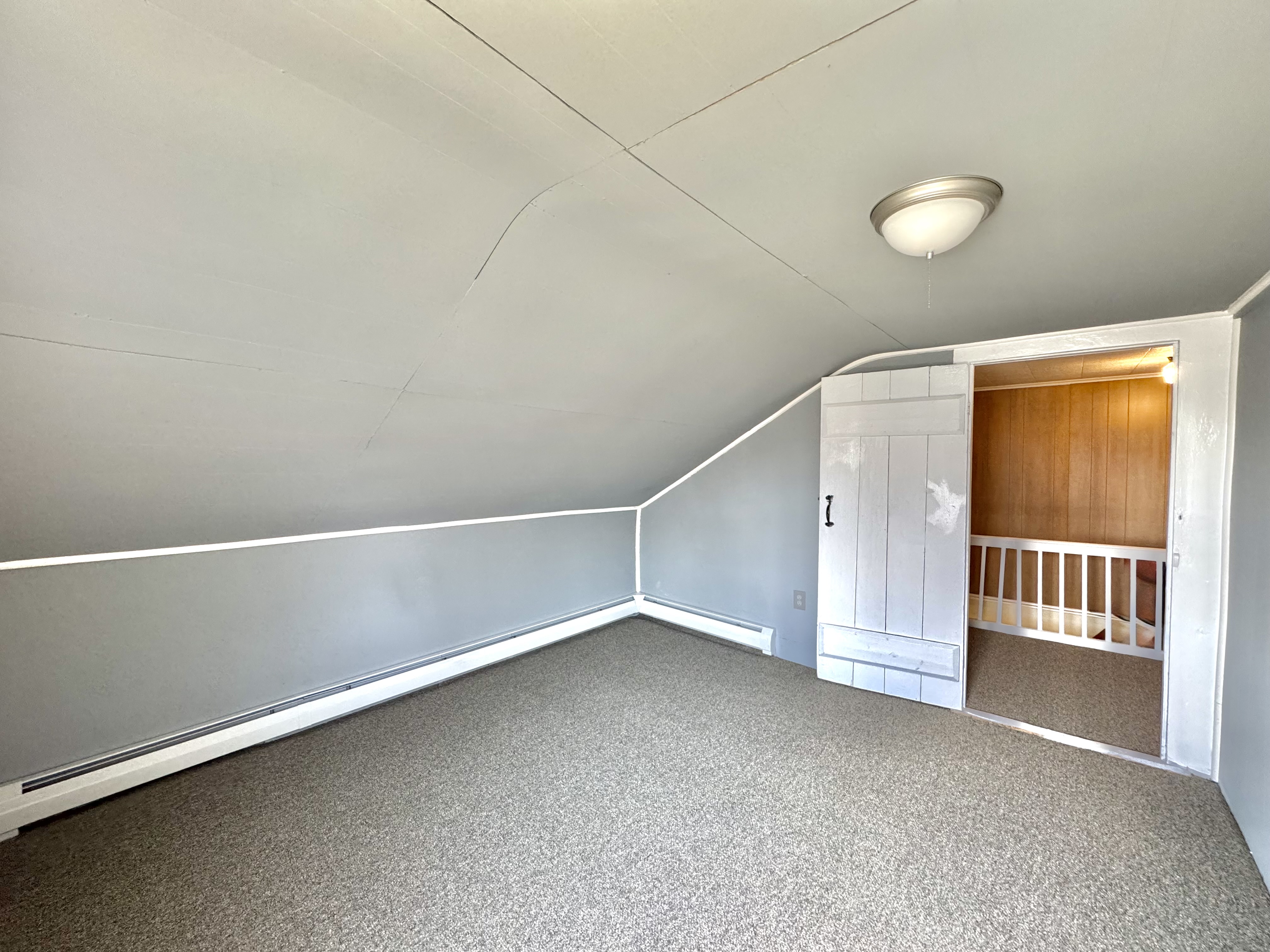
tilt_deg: -2.0
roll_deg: +0.3
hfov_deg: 102.1
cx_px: 635
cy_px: 476
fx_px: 514
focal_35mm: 14
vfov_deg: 85.7
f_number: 2.2
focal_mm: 2.22
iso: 320
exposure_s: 1/99
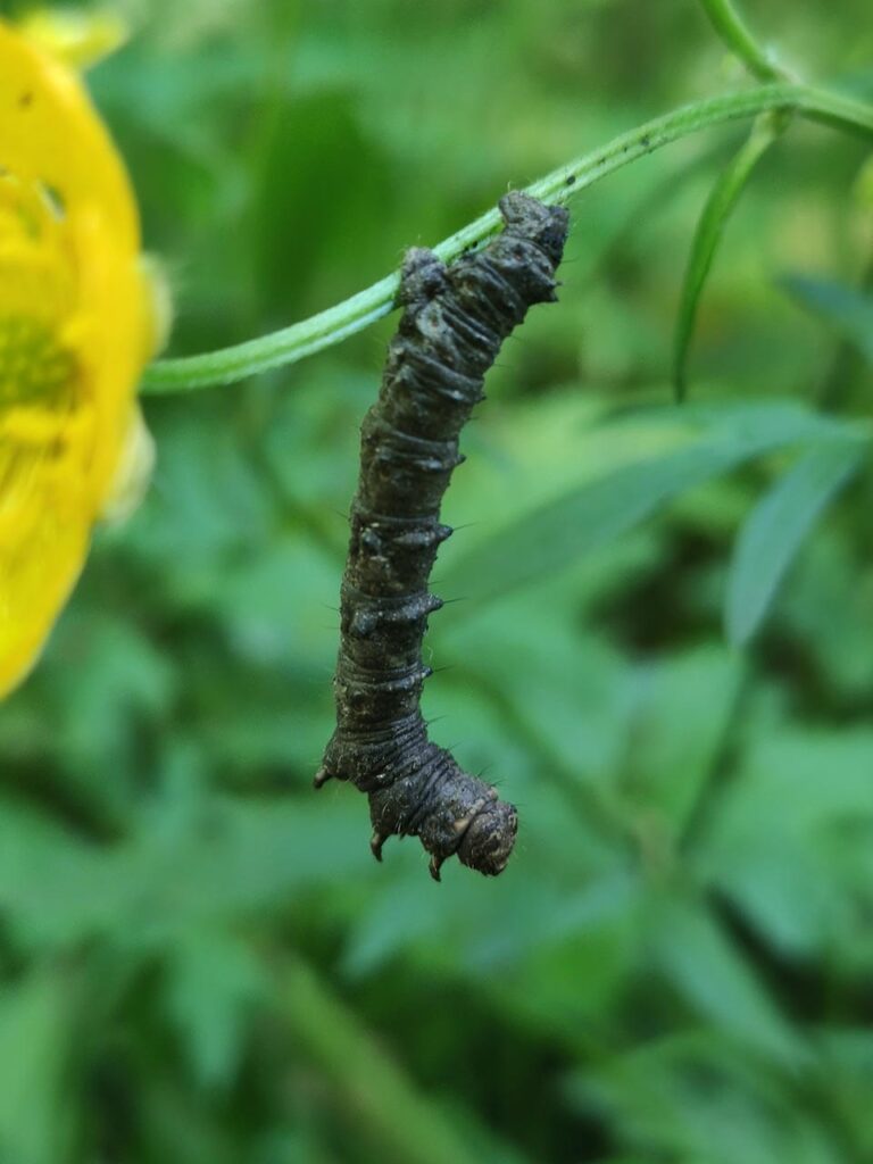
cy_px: 582
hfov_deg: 28.0
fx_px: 1749
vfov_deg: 36.8
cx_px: 436
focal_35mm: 52
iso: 376
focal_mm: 4.77
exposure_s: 1/50
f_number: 1.75
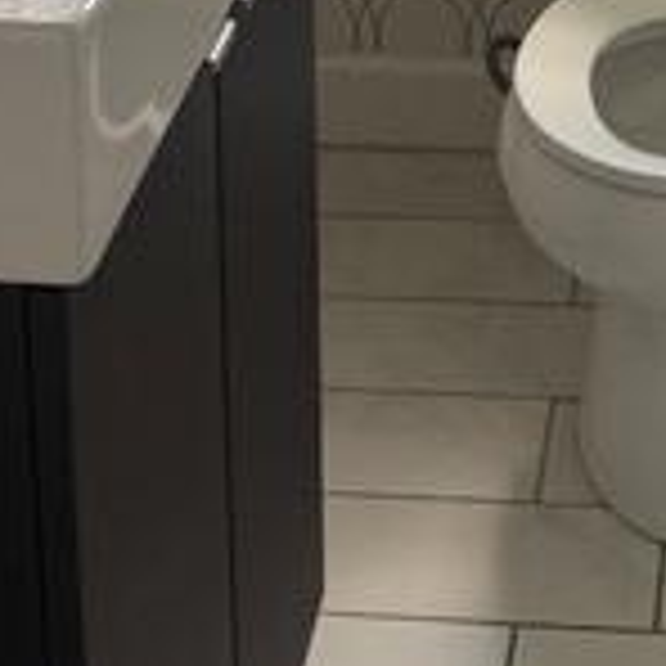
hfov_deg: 15.6
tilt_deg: -15.8
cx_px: 616
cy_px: -423
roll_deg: +0.8
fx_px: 2394
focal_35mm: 110
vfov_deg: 14.4
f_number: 1.78
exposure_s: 1/121
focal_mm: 6.76
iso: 100
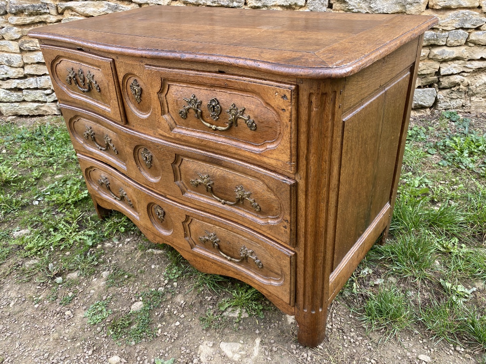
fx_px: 365
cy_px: 182
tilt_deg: -30.6
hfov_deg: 67.3
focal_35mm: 26
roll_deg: +0.8
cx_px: 243
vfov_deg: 53.1
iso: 32
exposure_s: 1/123
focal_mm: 4.25
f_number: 1.8
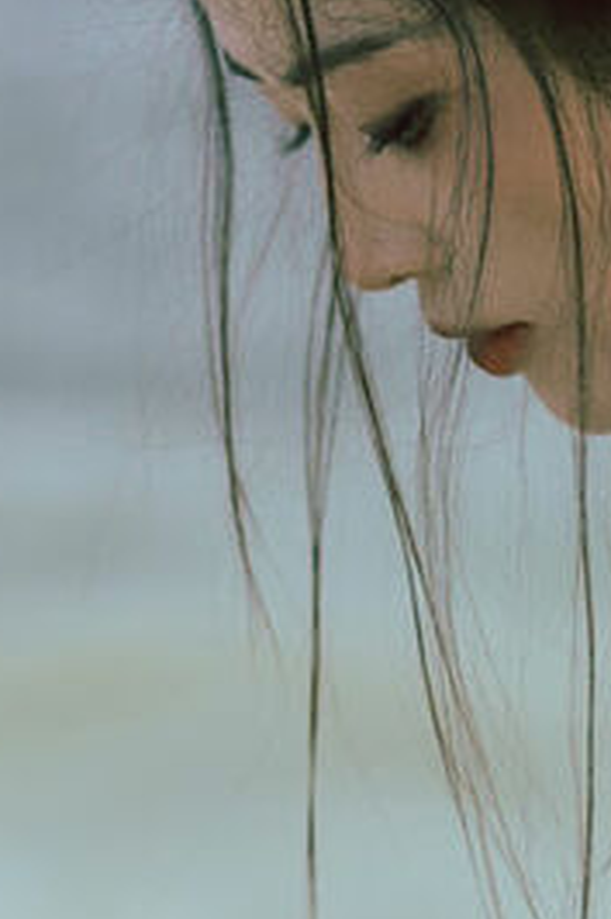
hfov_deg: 2.7
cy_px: 1359
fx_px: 12847
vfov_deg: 4.1
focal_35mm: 504
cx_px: 932
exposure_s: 1/1250
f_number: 3.5
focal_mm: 85
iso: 100
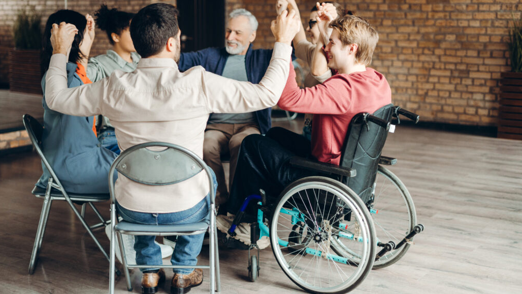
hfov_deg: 39.2
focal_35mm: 53
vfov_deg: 22.6
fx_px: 734
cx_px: 258
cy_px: 131
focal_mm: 50
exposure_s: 1/200
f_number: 2
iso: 500
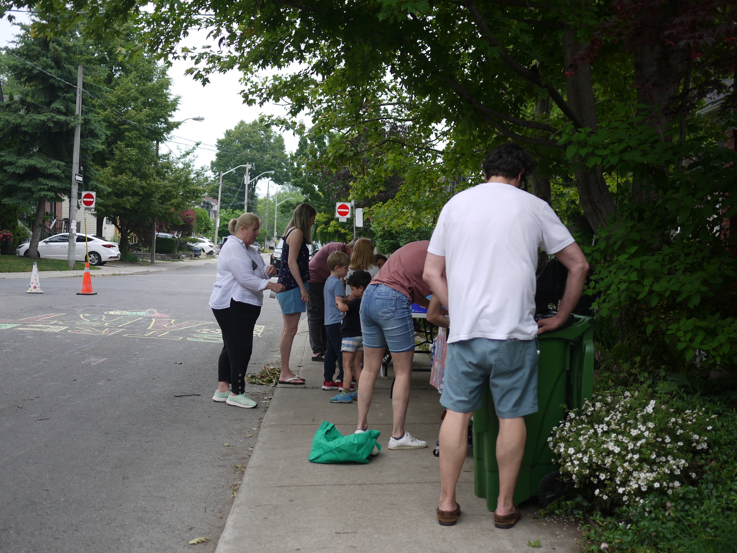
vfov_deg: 30.2
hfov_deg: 39.6
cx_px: 352
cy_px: 306
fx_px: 1022
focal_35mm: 48
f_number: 1.8
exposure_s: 1/800
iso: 100
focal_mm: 20
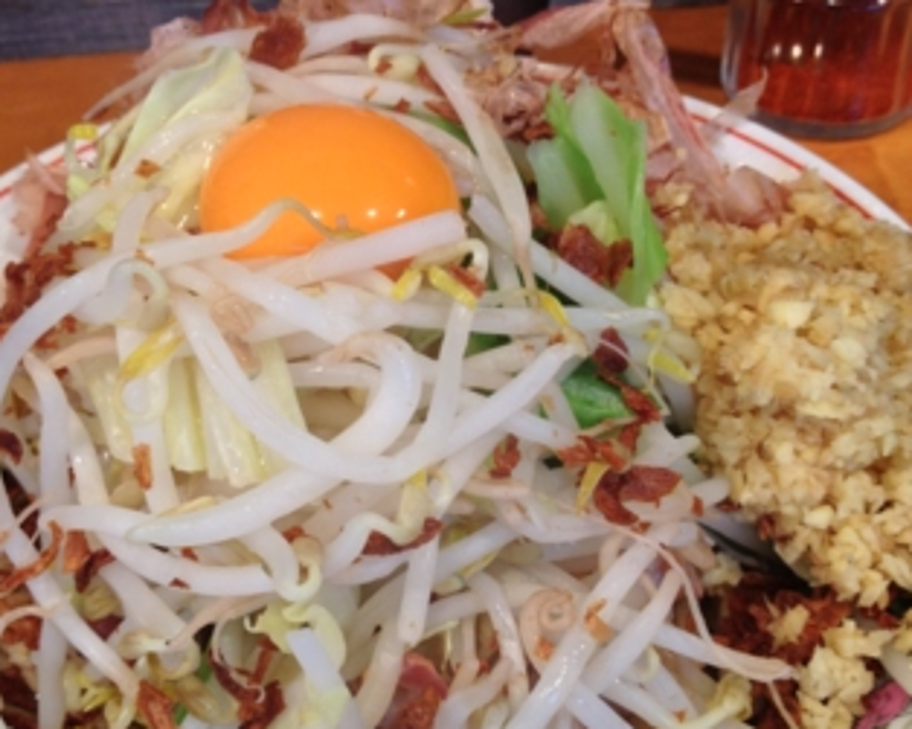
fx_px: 1322
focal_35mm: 49
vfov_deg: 30.8
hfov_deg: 38.0
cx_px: 427
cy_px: 363
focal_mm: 4.28
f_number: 2.4
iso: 80
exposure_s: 1/20
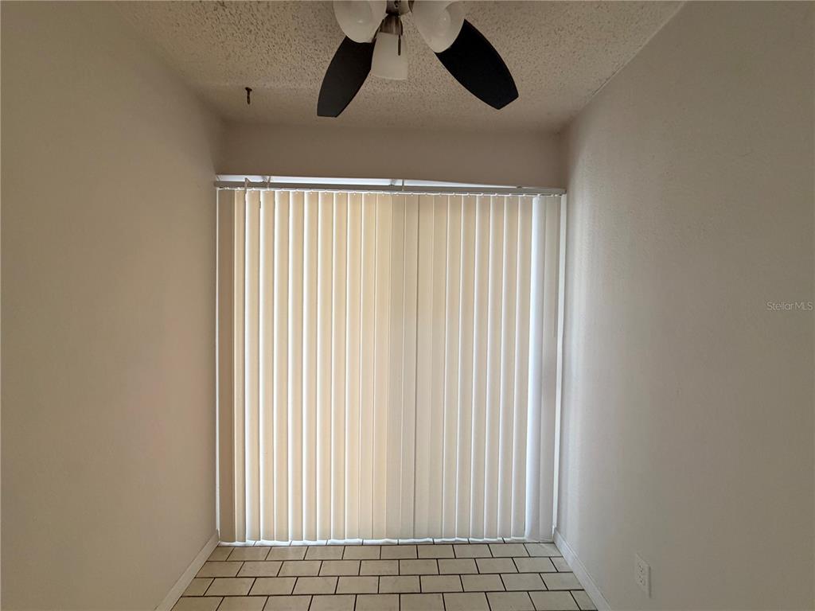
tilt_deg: -0.4
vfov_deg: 85.7
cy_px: 306
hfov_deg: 102.1
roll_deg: -1.7
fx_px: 330
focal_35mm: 14
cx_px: 408
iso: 320
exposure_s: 1/120
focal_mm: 2.22
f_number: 2.2
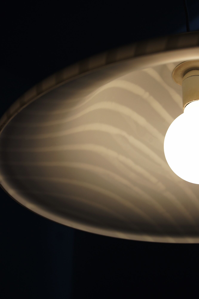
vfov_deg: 43.6
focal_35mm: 45
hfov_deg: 29.9
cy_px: 150
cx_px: 100
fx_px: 373
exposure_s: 1/125
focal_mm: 30
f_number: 5.6
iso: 400
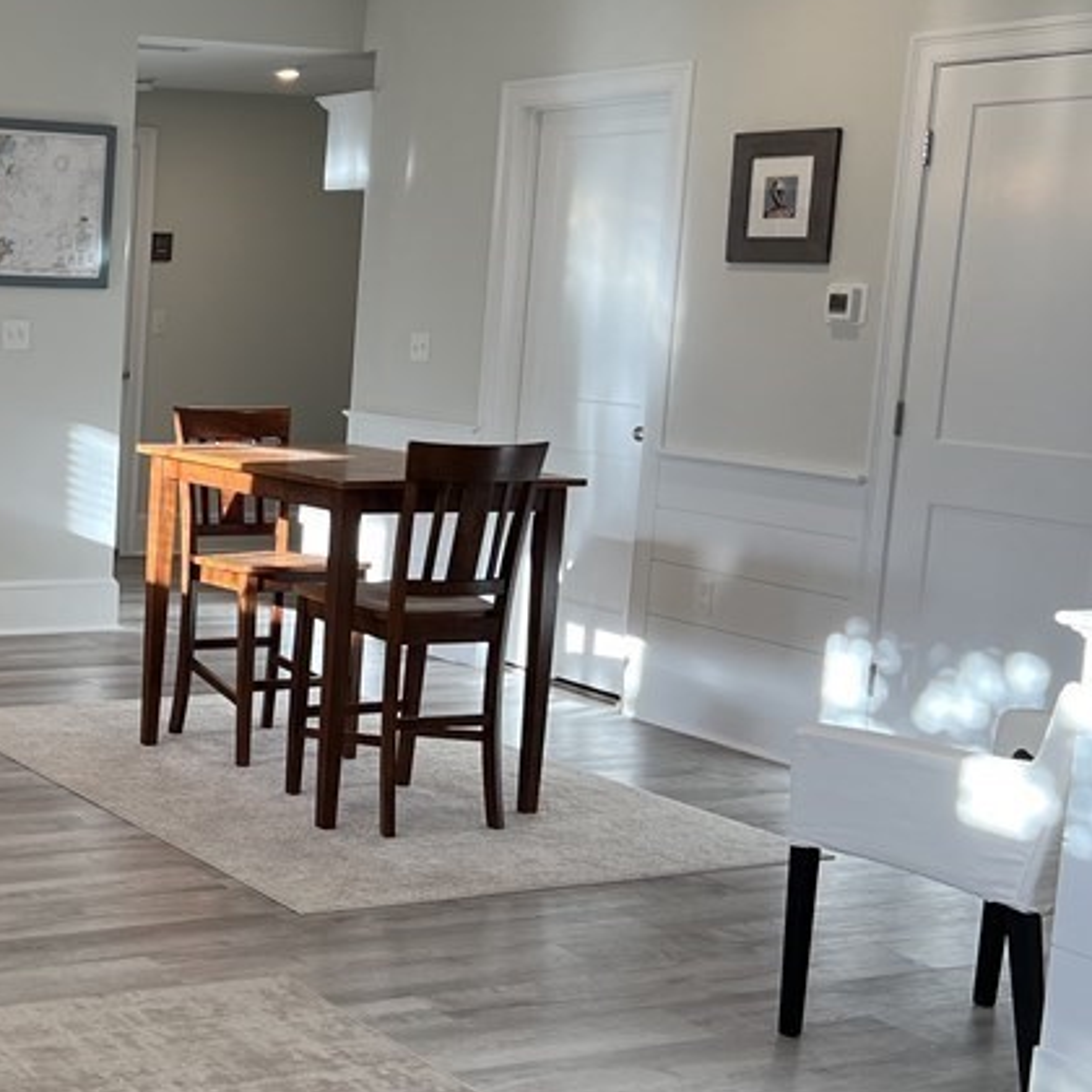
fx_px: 1999
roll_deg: -2.0
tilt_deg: -8.4
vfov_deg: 30.6
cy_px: 551
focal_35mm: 56
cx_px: -109
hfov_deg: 27.9
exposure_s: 1/131
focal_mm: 5.7
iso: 64
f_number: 1.5
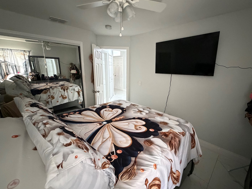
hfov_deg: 94.3
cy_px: 93
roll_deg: -1.1
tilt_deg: -13.6
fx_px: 116
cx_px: 136
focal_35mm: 16
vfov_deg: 78.1
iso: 1000
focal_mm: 2.22
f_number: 2.2
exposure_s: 1/40
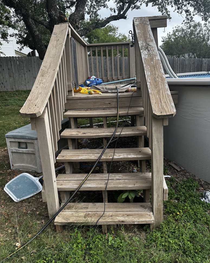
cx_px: 101
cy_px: 132
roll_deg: +0.6
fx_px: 202
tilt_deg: -12.9
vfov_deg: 66.0
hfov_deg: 54.9
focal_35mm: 26
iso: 80
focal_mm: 6.86
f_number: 1.78
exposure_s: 1/816
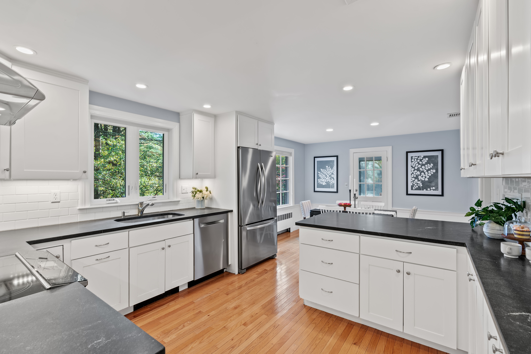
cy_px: 177
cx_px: 266
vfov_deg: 73.8
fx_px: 236
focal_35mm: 16
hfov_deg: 96.7
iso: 500
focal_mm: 16
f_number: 7.1
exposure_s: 1/3
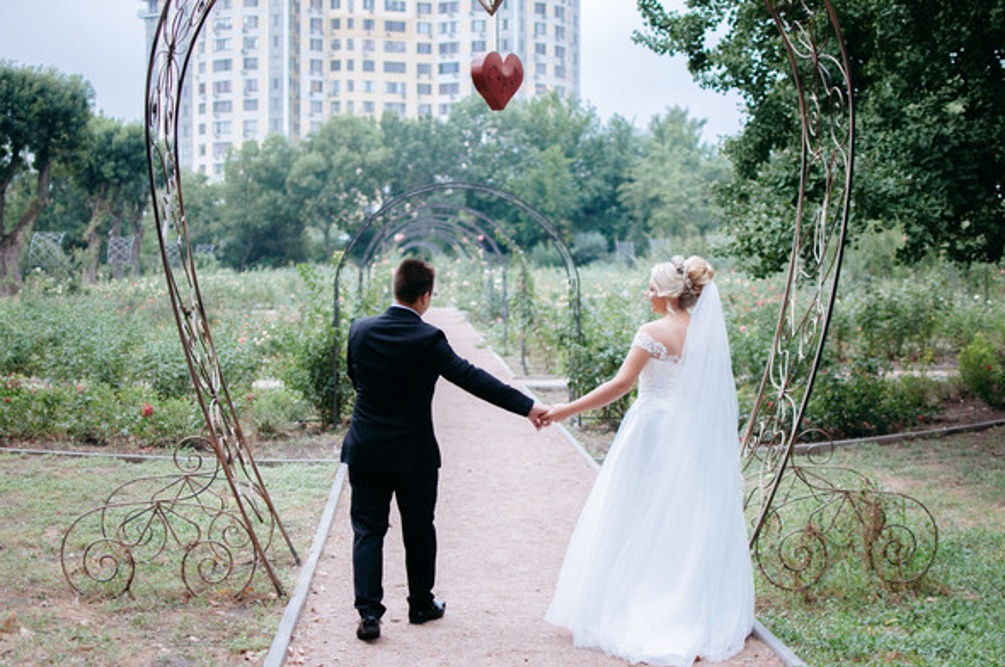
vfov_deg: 25.7
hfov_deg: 37.9
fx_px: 1464
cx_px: 502
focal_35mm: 52
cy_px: 334
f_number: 1.8
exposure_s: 1/2000
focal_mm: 35
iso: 200
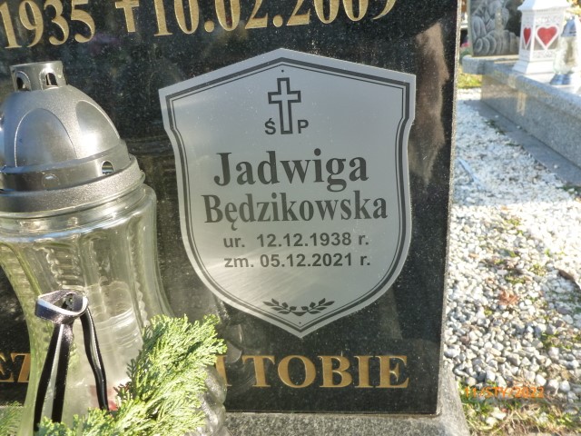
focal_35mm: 28
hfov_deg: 63.4
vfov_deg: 49.7
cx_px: 290
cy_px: 218
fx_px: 470
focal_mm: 5
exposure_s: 1/100
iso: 160
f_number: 3.3
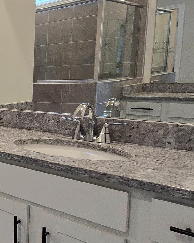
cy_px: 111
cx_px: -151
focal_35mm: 39
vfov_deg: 46.8
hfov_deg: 22.6
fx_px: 280
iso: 160
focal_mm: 2.2
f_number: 2.2
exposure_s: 1/60
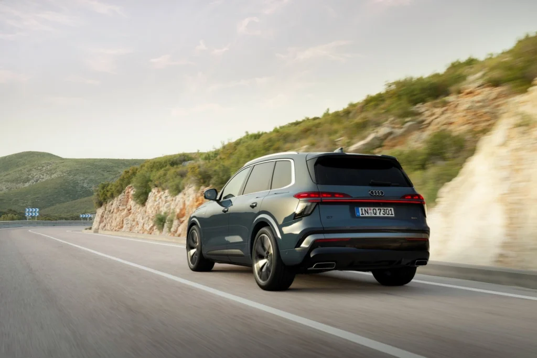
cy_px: 179
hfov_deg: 49.5
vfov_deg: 34.2
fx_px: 582
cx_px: 268
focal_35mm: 39
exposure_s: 1/20
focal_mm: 39
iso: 200
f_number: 10
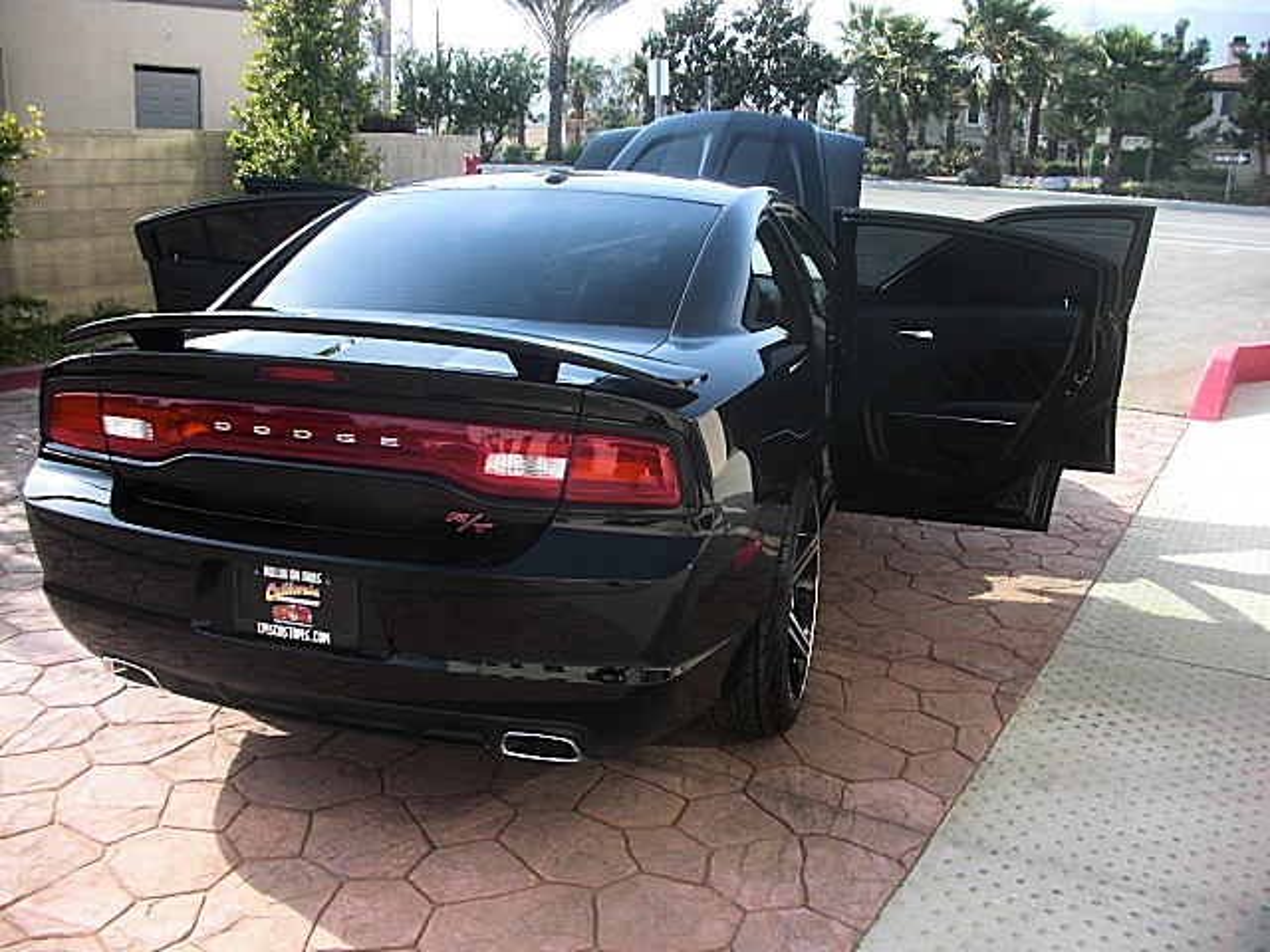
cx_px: 635
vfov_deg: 39.7
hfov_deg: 51.4
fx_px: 1321
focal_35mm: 36
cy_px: 476
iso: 50
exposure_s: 1/250
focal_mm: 6.3
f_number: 2.8
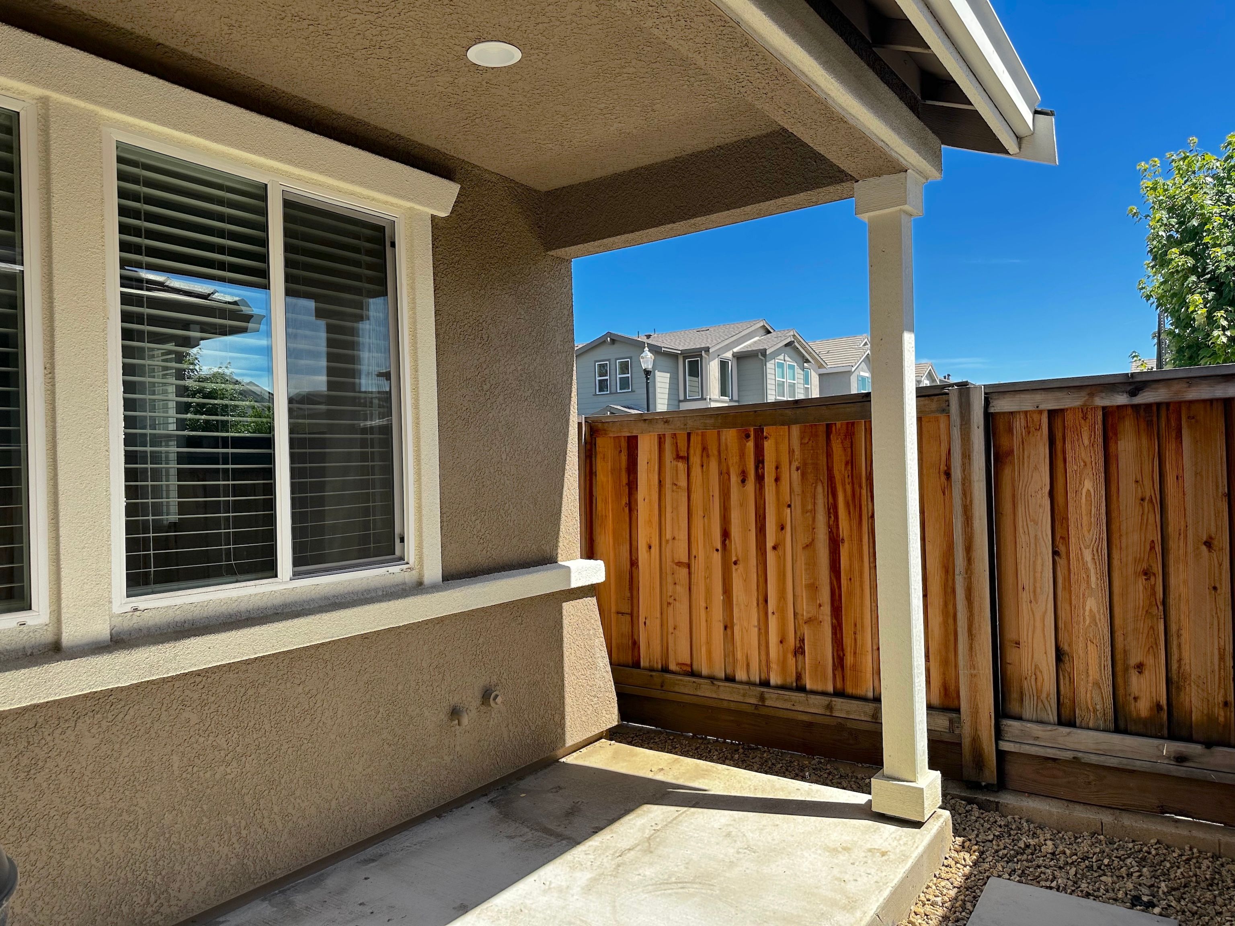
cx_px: 618
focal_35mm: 24
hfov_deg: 71.6
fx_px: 856
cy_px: 463
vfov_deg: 56.8
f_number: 1.78
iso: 80
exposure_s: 1/1880
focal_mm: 6.86
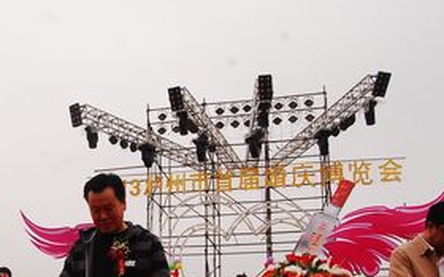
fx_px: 593
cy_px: 253
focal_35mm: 49
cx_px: 117
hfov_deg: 40.0
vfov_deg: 25.5
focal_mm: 18
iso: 400
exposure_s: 1/320
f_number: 9
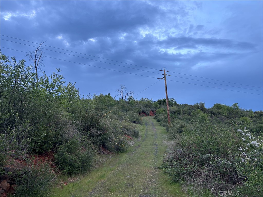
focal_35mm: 26
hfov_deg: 67.3
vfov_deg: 53.1
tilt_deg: +12.7
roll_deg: +3.0
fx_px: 198
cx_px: 132
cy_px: 98
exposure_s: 1/121
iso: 64
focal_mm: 5.7
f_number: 1.5
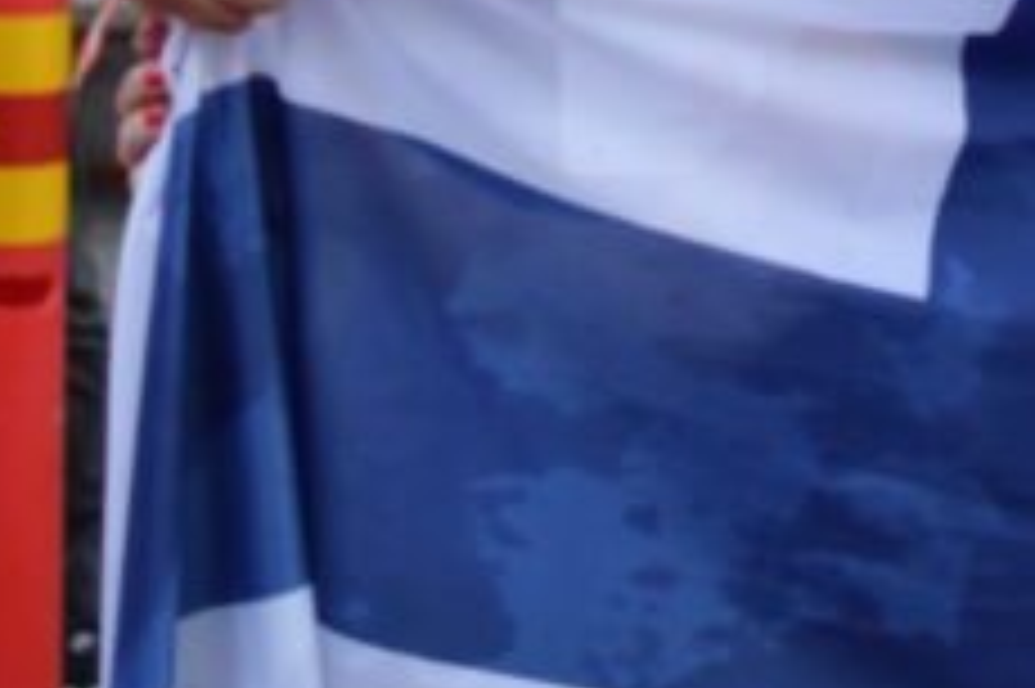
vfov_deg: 7.7
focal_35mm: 176
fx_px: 5047
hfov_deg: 11.6
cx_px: 981
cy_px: -360
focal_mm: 35
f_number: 1.8
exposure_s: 1/4000
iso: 220
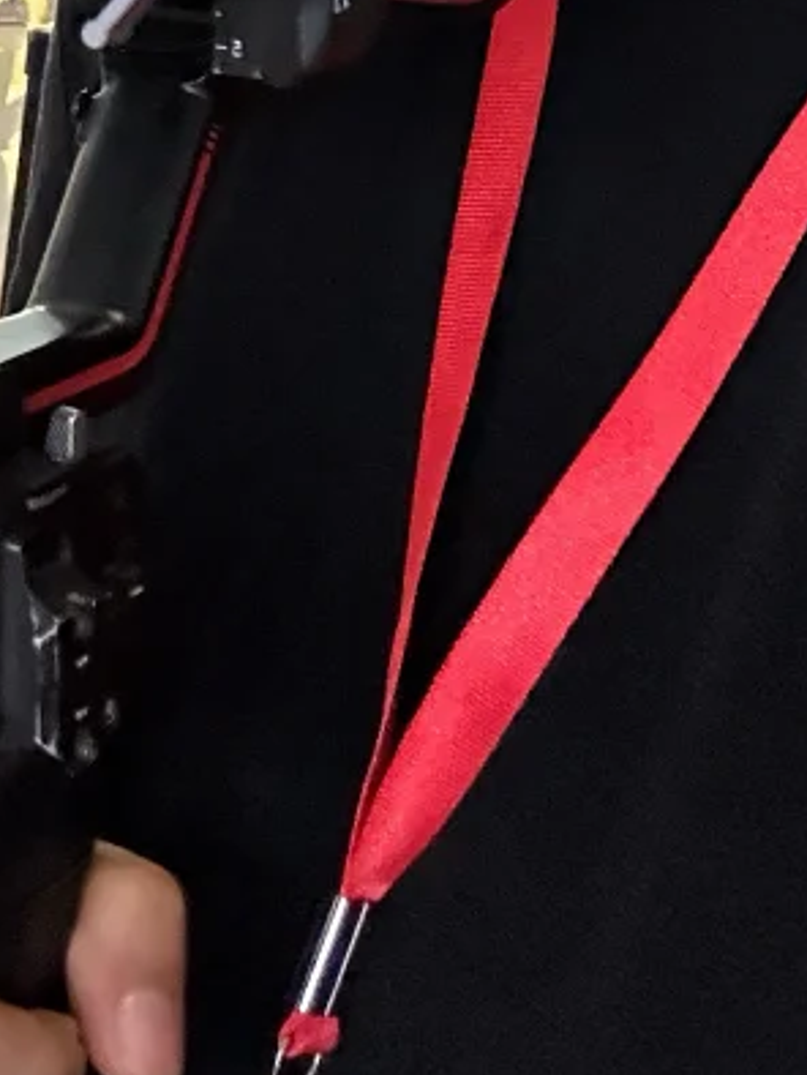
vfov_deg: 19.9
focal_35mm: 84
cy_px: -576
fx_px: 2608
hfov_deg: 17.6
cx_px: 305
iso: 320
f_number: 1.9
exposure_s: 1/60
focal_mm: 2.69
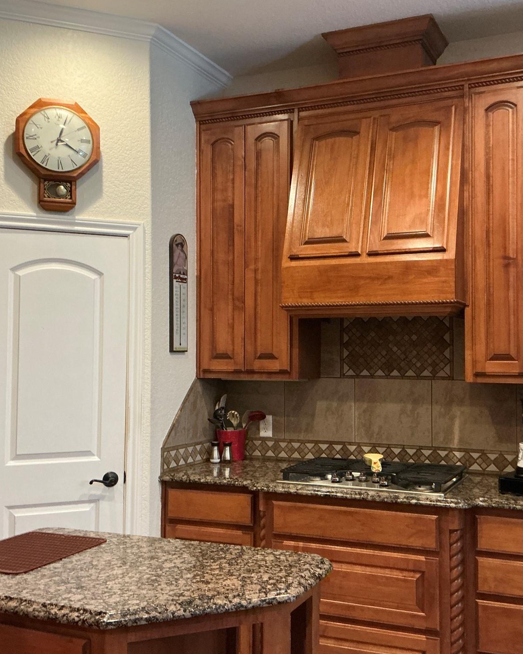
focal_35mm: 37
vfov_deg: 49.1
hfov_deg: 40.0
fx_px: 716
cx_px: 313
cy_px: 330
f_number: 1.8
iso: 400
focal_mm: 3
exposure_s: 1/30
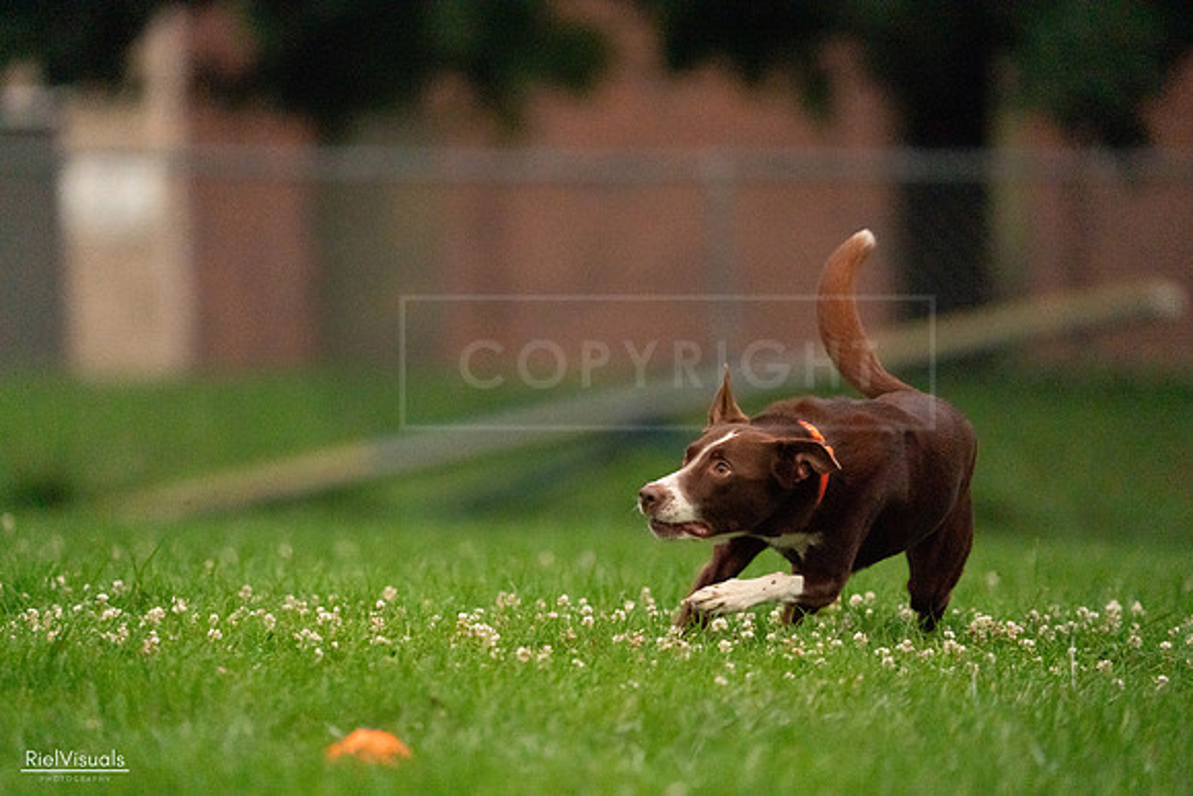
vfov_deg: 2.3
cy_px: 398
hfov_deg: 3.4
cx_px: 596
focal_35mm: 600
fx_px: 19887
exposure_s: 1/2000
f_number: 6.3
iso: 6400
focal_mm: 600
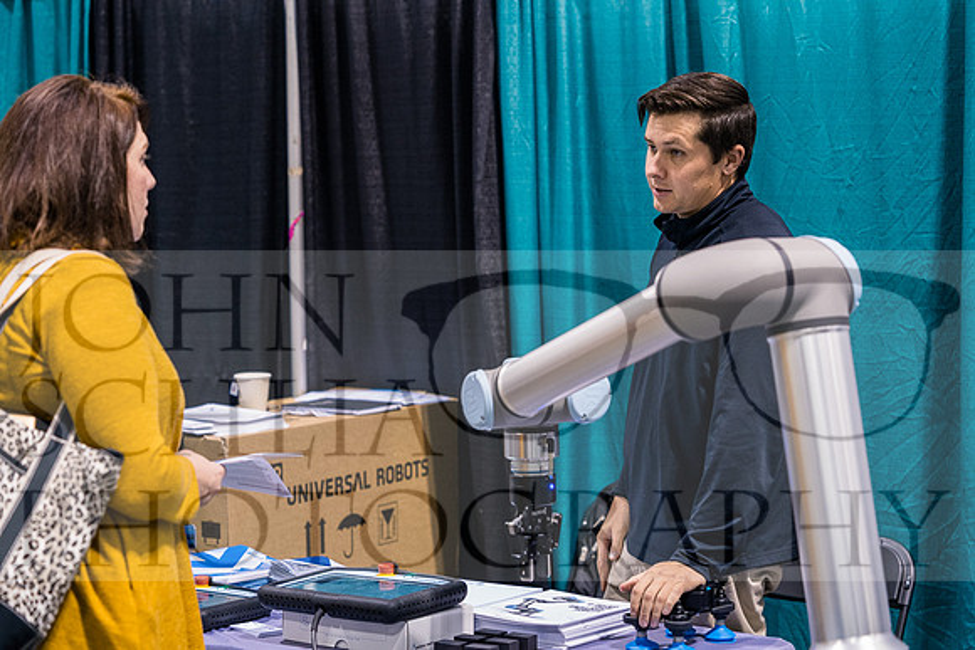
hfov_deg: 28.8
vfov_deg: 19.5
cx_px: 488
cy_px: 325
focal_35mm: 70
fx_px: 1896
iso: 3200
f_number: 3.5
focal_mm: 70
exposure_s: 1/100
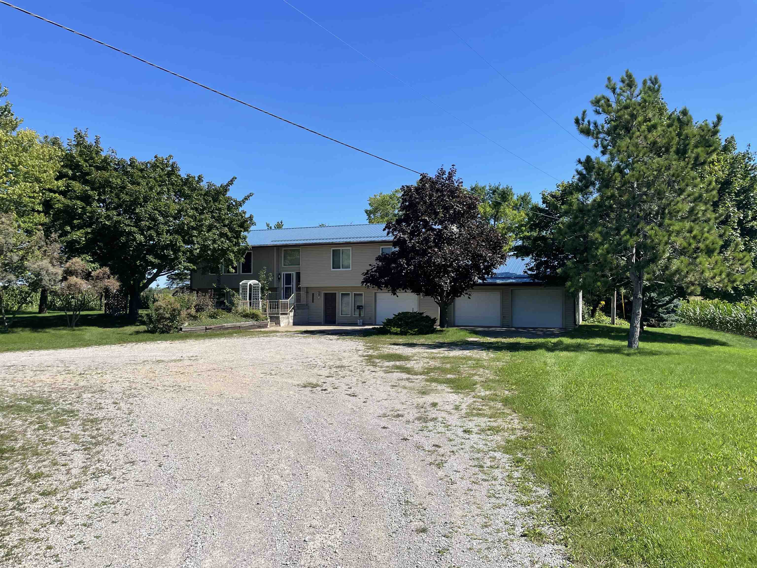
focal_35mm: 26
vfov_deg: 53.1
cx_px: 378
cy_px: 284
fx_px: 569
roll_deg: +0.3
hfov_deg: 67.3
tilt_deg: +1.7
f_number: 1.6
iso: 32
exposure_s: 1/3401
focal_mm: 4.2
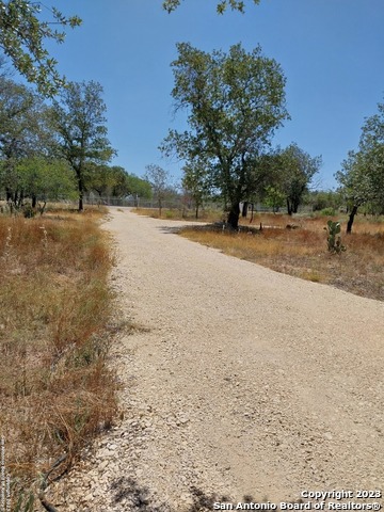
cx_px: 192
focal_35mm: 26
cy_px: 256
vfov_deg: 67.3
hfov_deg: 53.1
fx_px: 385
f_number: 1.8
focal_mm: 4
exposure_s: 1/1678
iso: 20
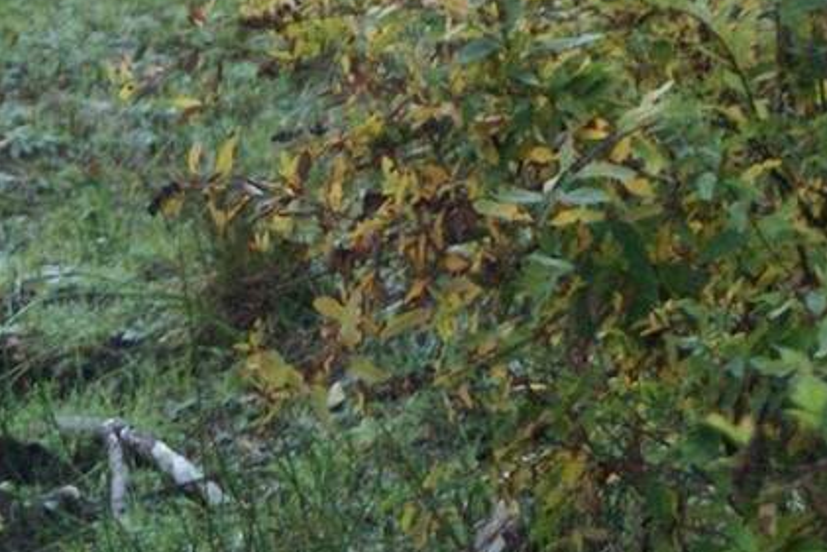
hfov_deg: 2.8
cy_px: 1081
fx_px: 16637
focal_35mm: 724
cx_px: -133
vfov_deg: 1.9
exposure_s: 1/125
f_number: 5.6
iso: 400
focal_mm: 120
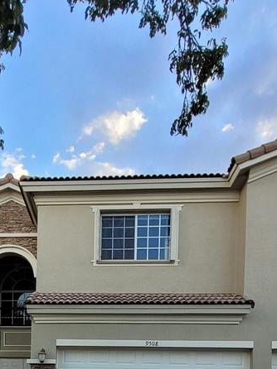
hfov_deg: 39.6
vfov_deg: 42.4
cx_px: 71
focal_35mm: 35
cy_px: 399
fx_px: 374
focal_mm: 1.74
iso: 40
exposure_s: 1/260
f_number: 2.2
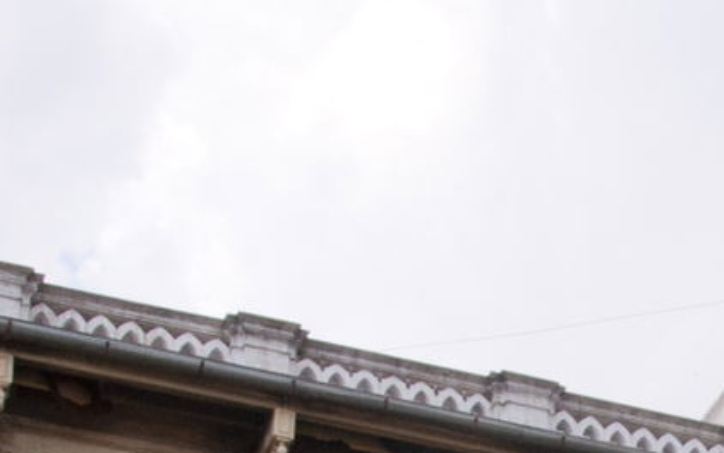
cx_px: 837
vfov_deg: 9.9
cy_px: 858
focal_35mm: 125
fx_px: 2467
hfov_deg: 16.1
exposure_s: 1/500
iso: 400
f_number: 11
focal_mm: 18
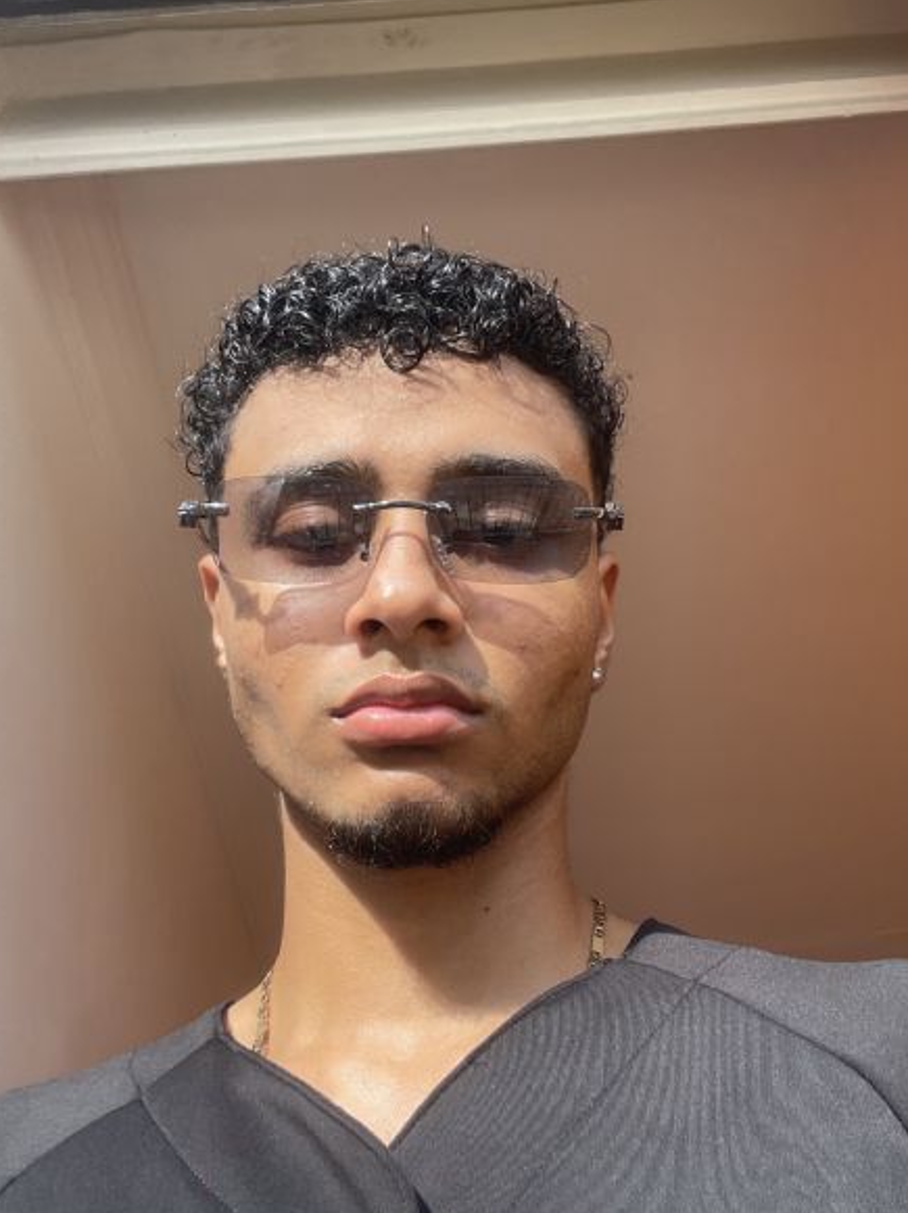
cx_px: 459
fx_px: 1085
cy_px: 593
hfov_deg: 45.4
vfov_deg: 58.4
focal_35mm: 31
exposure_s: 1/121
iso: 32
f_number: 2.2
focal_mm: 2.71
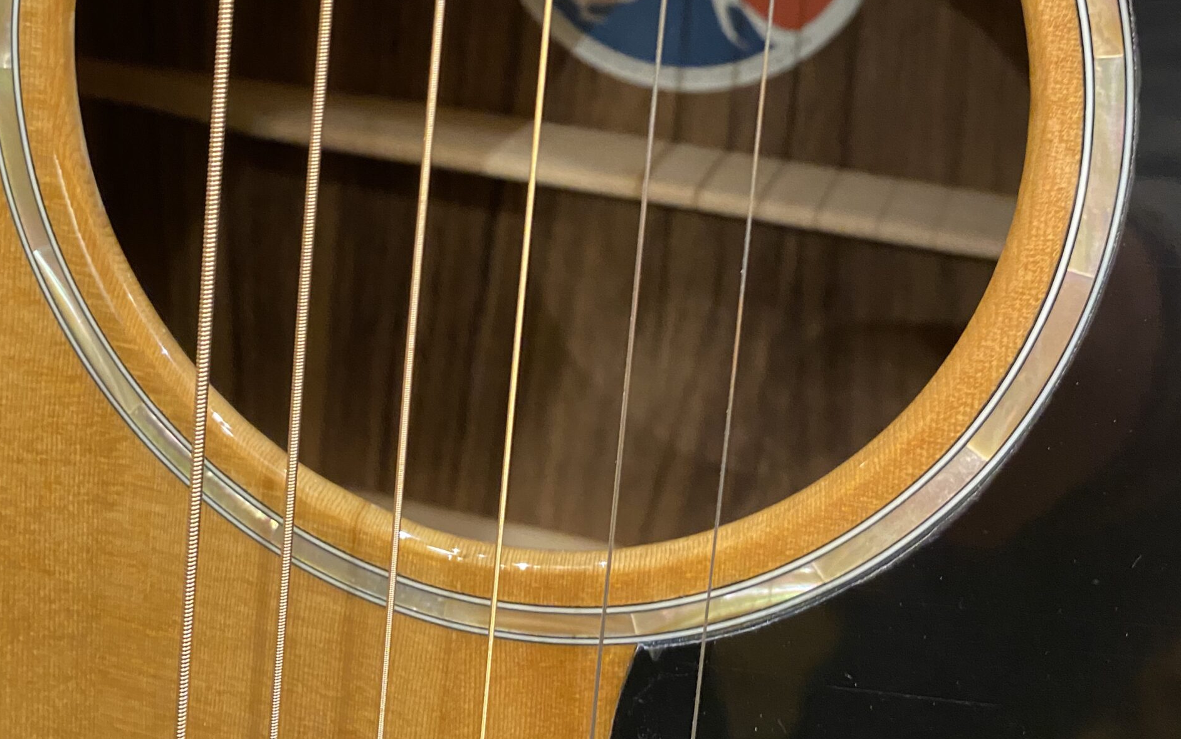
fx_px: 1159
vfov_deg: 32.7
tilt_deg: -26.7
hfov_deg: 54.0
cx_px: 584
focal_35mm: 36
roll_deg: -1.2
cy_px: 13
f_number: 1.8
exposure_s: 1/33
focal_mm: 4.25
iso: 500
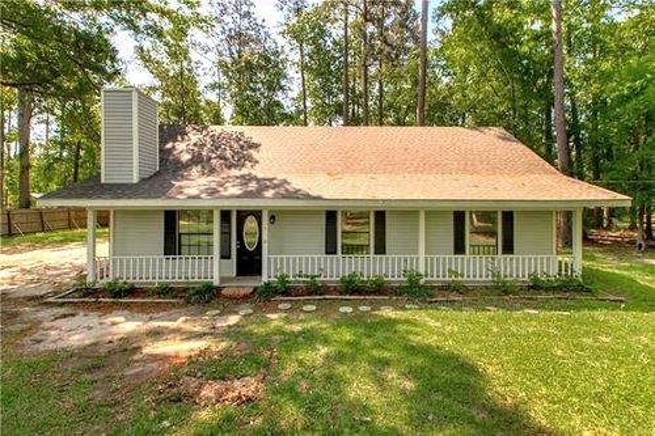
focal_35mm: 16
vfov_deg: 73.7
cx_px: 328
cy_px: 218
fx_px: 291
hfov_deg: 96.8
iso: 320
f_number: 8
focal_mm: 16
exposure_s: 1/400
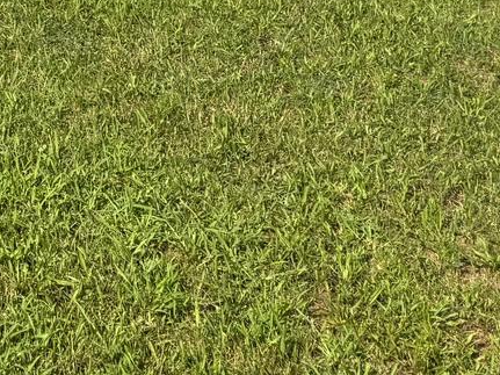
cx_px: -371
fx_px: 1646
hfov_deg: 15.2
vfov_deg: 11.7
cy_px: -367
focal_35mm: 114
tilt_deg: +5.7
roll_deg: +2.4
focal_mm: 6.76
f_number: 1.78
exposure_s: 1/4167
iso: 80
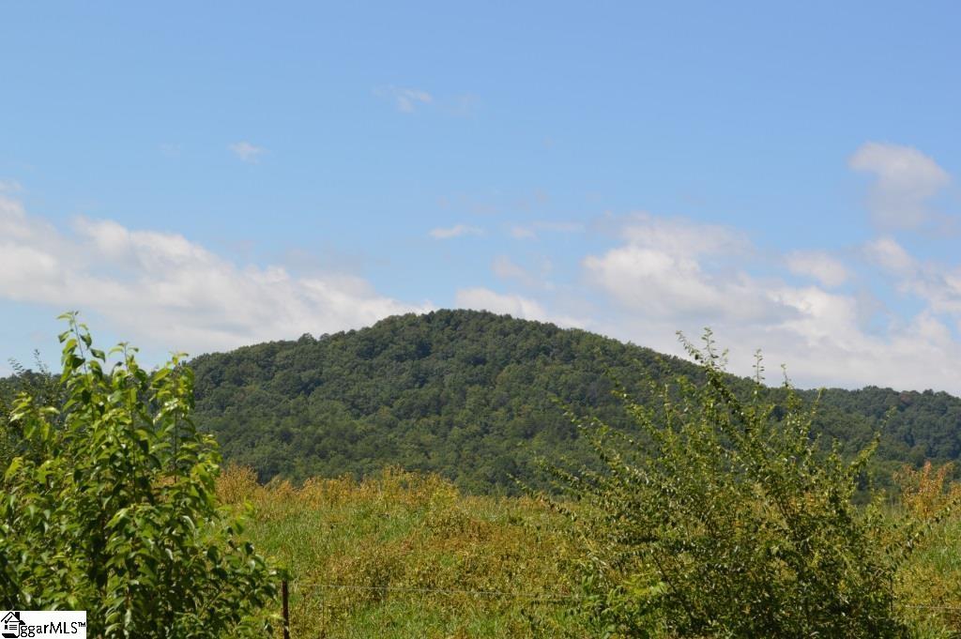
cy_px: 320
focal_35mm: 82
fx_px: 2200
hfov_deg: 24.6
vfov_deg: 16.5
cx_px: 480
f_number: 8
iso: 100
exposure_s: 1/250
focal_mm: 55
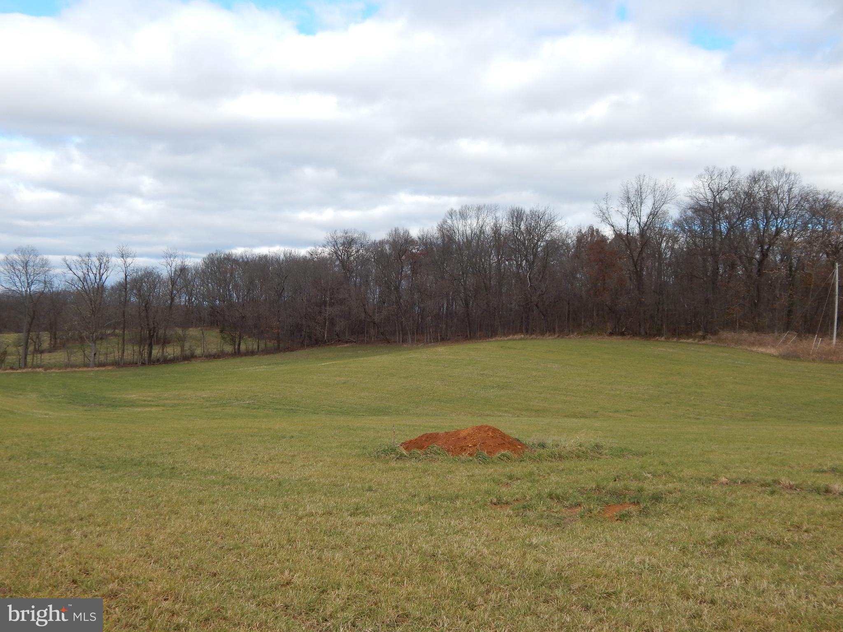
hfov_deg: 54.0
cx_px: 422
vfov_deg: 41.8
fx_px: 828
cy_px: 316
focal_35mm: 34
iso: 125
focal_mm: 6.1
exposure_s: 1/800
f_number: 3.3
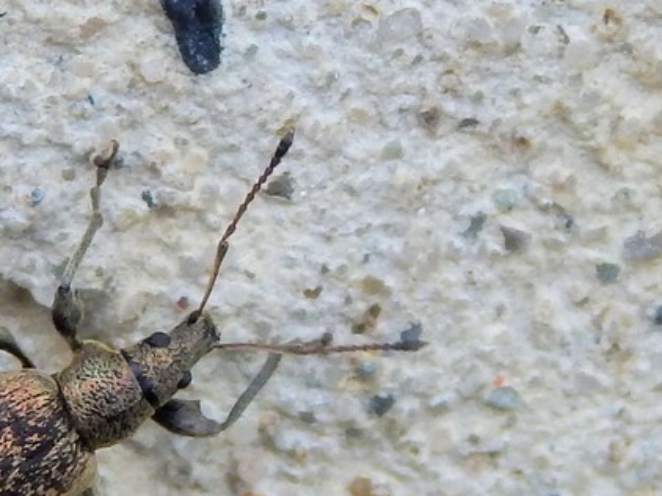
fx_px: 5065
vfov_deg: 5.6
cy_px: 402
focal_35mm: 265
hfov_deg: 7.5
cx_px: 38
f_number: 4.8
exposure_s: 1/250
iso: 125
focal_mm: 23.4
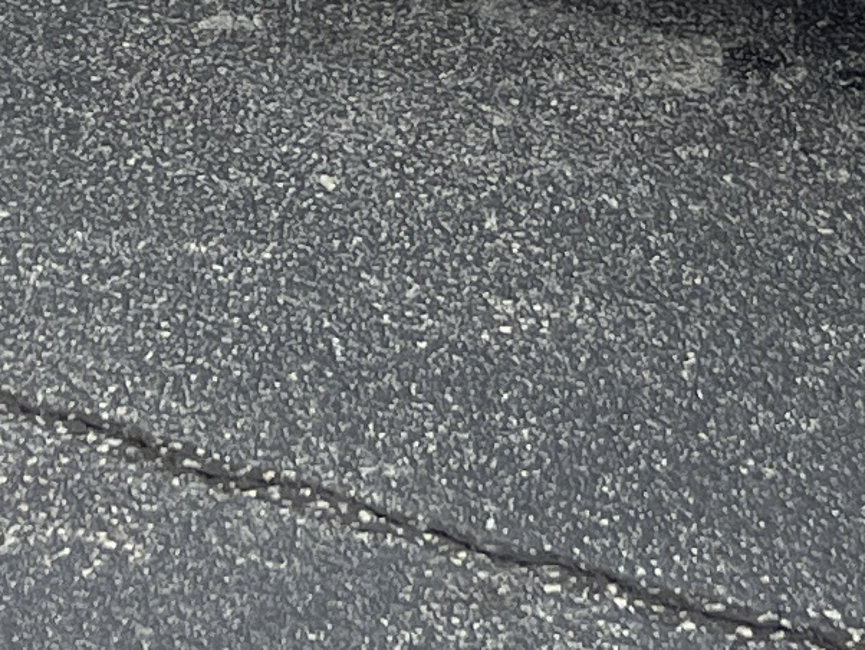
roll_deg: +2.9
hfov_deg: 11.4
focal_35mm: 174
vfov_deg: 7.9
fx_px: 4350
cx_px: 381
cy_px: -930
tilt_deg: -8.0
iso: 50
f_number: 1.5
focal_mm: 5.7
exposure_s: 1/1621
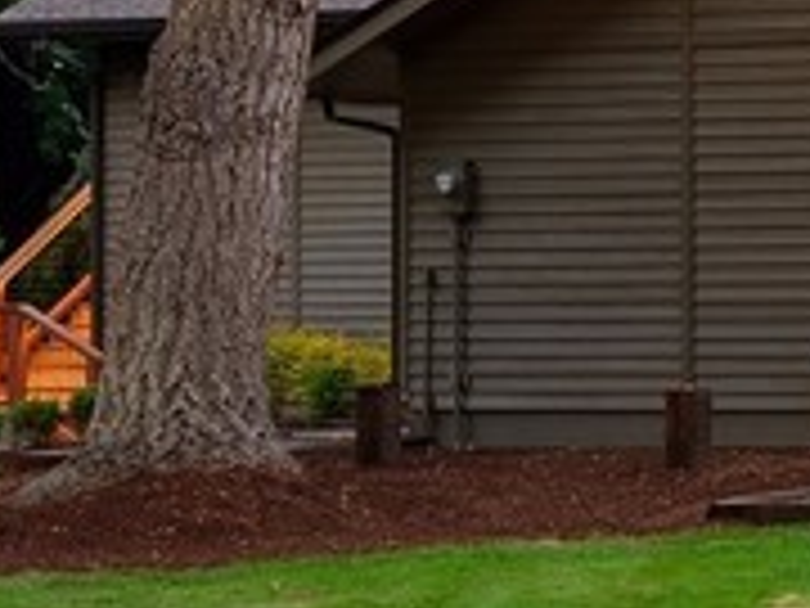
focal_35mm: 238
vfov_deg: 6.2
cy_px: 419
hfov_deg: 8.0
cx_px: 1555
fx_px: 5569
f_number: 8
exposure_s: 1/2
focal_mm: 41
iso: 500
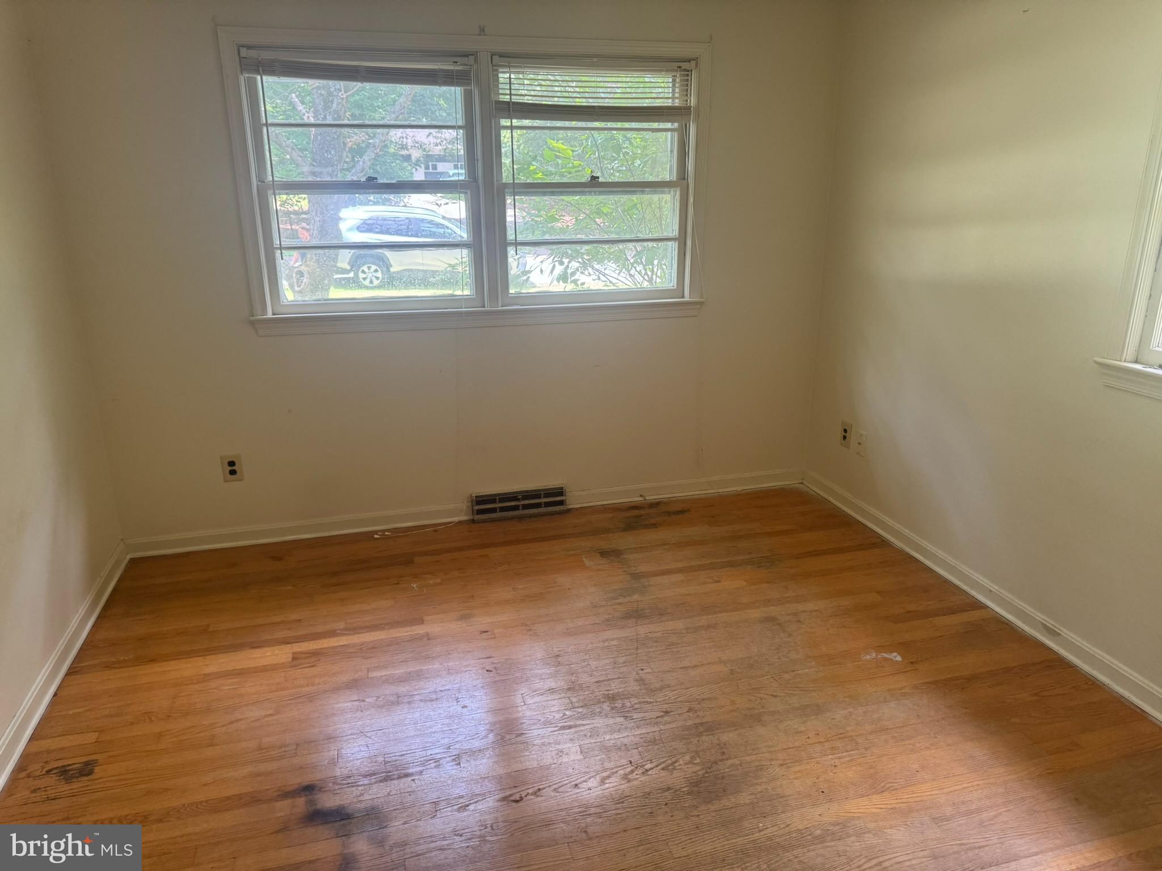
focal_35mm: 24
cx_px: 581
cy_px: 436
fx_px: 806
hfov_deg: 71.6
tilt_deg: -18.9
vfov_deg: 56.8
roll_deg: +0.7
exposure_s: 1/121
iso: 200
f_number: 1.78
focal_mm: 6.76
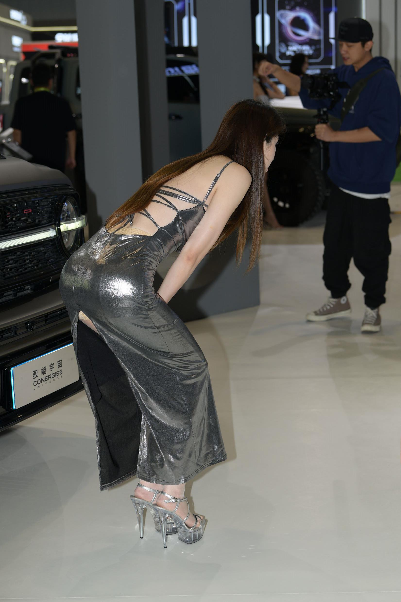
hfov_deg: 19.5
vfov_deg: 28.8
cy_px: 301
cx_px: 200
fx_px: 1169
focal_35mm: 70
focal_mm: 70
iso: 400
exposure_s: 1/200
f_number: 5
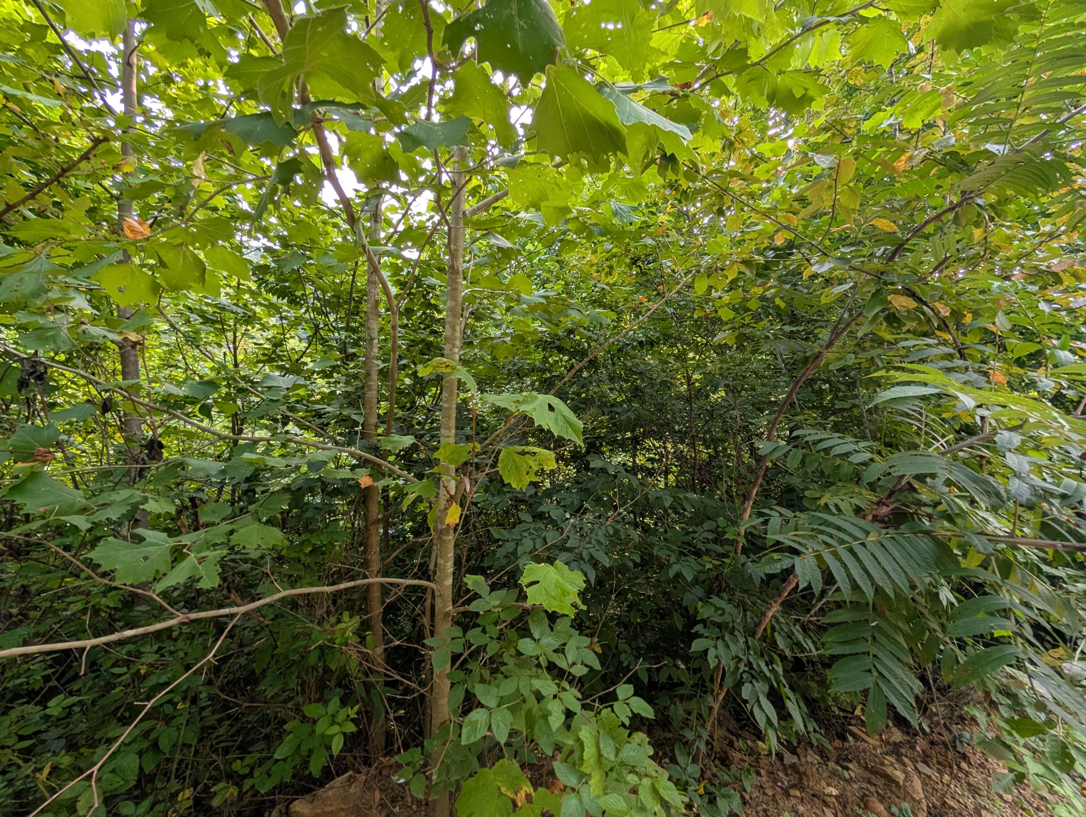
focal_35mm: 12
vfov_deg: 94.6
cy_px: 408
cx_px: 543
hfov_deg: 110.5
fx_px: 377
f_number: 1.7
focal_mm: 2.02
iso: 97
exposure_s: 1/262
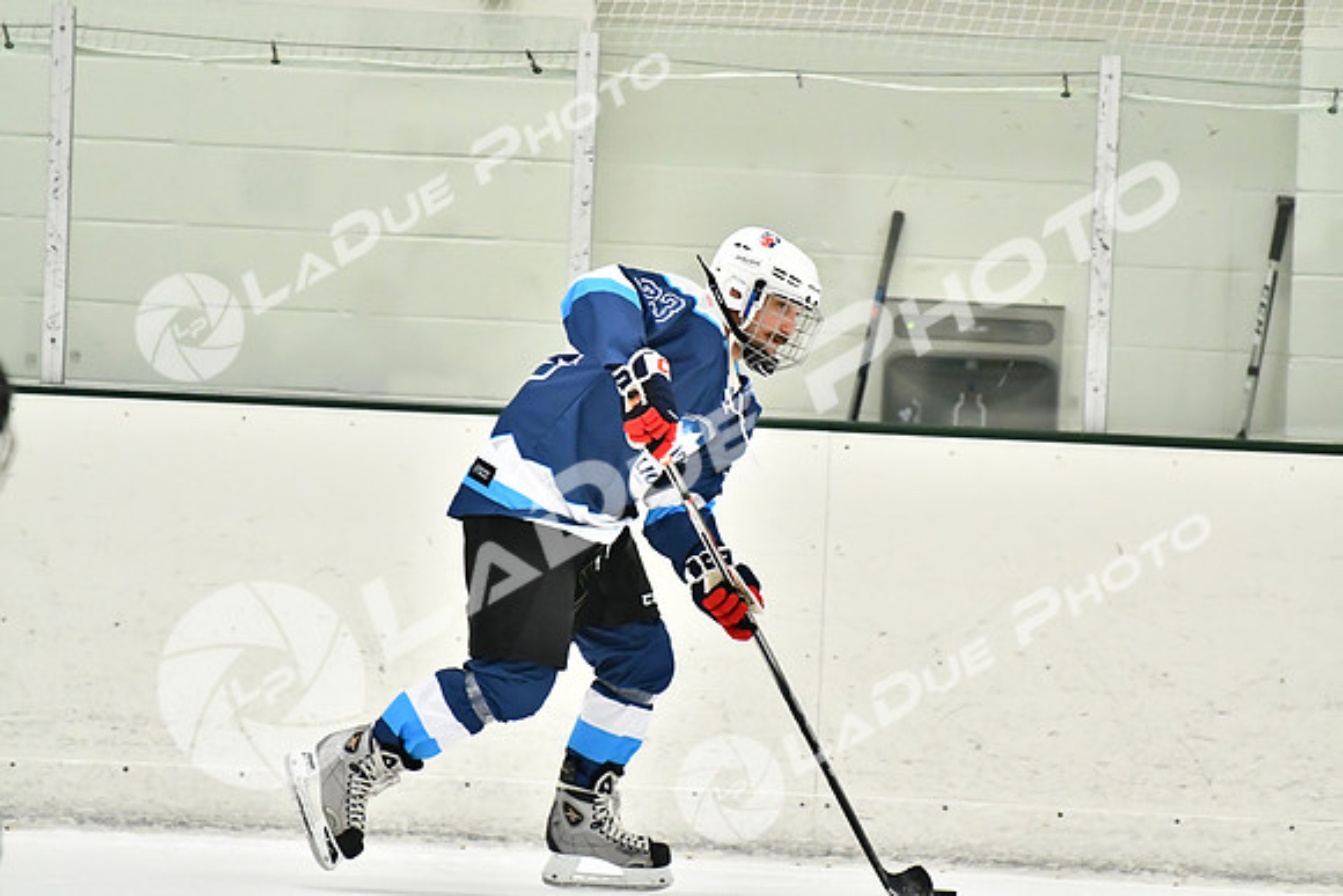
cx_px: 672
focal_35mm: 285
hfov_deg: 7.2
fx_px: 10634
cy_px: 448
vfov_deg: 4.8
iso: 6400
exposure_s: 1/1250
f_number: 2.8
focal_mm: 190
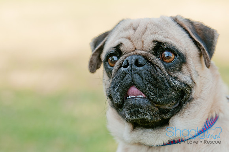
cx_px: 114
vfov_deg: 8.7
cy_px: 76
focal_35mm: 158
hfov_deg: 13.1
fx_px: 1000
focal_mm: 105
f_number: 5
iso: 200
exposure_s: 1/200
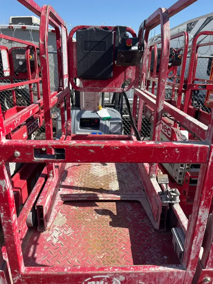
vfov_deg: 67.3
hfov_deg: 53.1
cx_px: 106
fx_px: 213
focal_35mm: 26
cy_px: 142
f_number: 1.6
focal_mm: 5.1
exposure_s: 1/2101
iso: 50
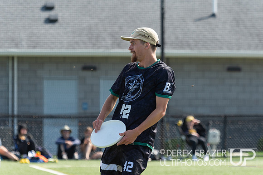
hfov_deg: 8.3
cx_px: 137
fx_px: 1808
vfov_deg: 5.5
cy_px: 80
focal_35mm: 248
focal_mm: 195
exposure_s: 1/1600
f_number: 5.6
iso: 720
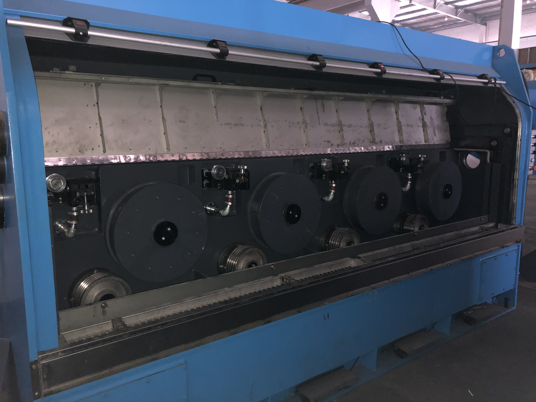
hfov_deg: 63.4
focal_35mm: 28
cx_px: 268
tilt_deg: -7.6
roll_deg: +1.2
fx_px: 434
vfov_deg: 49.7
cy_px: 201
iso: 250
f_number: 1.8
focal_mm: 3.99
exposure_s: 1/25
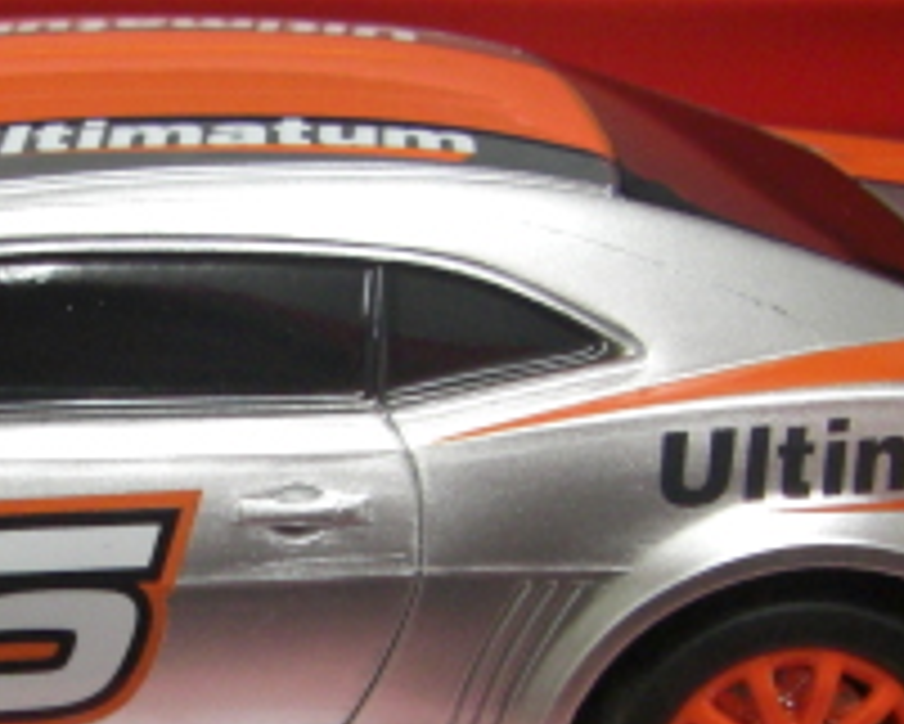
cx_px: 13
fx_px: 3159
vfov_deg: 13.0
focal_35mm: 118
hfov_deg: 16.0
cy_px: 657
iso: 200
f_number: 3.4
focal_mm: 6.3
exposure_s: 1/30
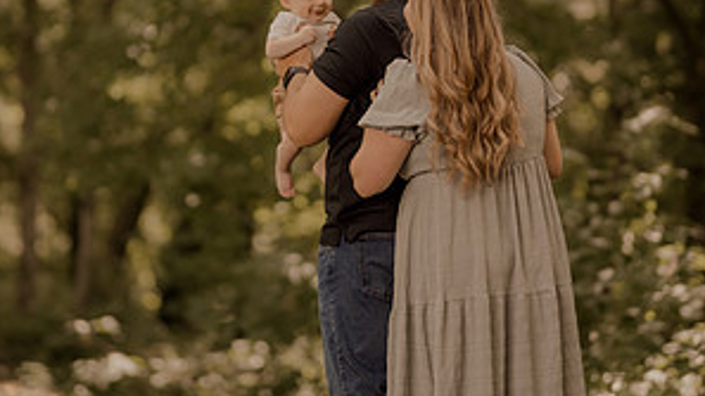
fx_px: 2523
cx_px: 354
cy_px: 95
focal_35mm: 135
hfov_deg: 15.9
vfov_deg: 9.0
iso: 160
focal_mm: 85
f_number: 1.4
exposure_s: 1/1250
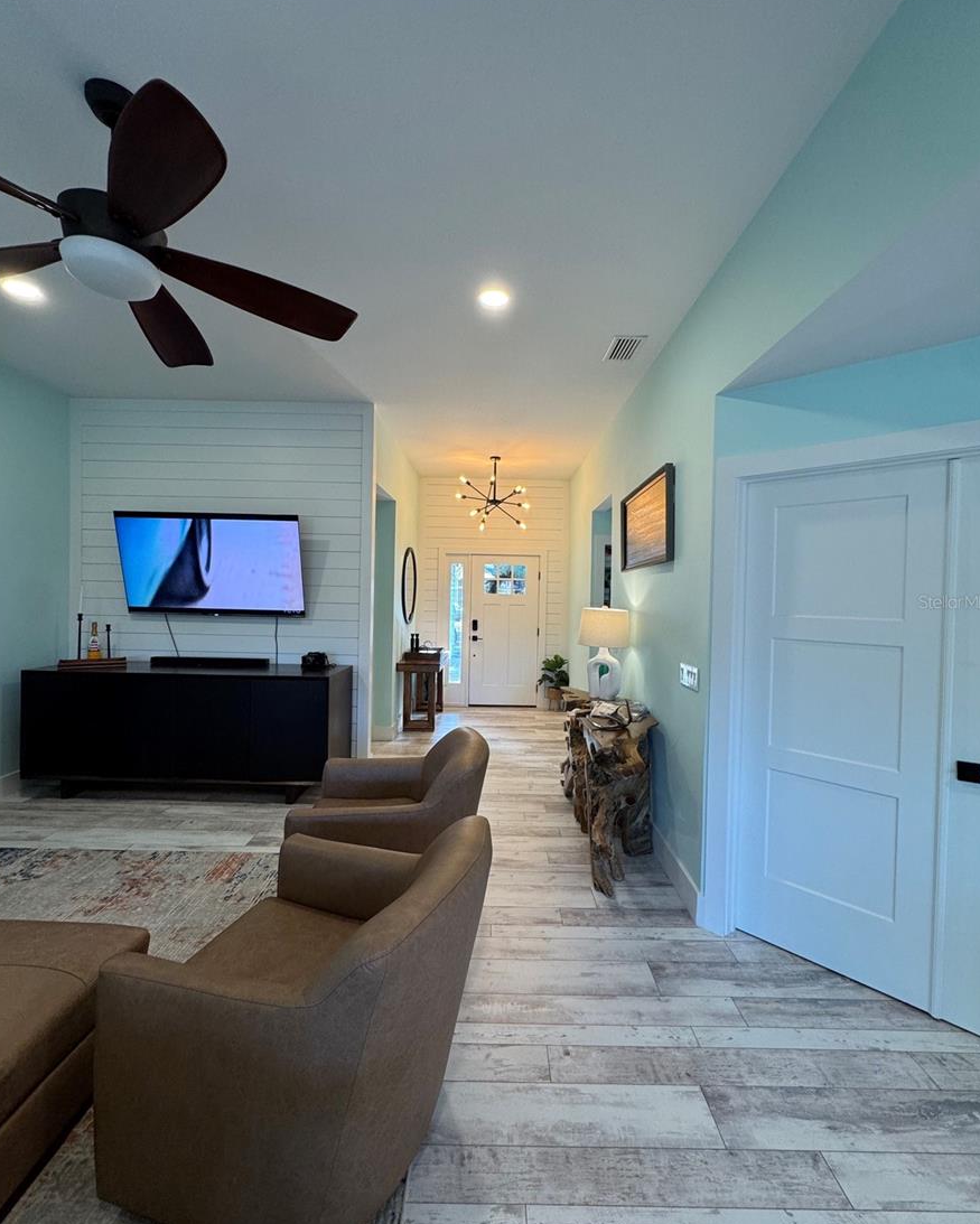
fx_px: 544
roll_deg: -0.4
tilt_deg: -0.5
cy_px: 601
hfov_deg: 84.1
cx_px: 494
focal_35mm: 15
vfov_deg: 96.8
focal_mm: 2.22
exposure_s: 1/120
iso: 160
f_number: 2.2
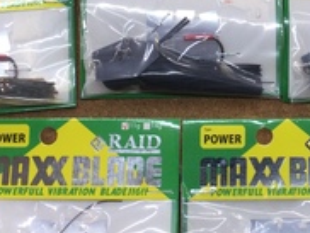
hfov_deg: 19.0
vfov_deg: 14.1
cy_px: -53
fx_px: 915
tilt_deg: -66.6
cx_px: 254
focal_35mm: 102
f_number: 2.4
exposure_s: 1/60
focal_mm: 3.3
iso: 25
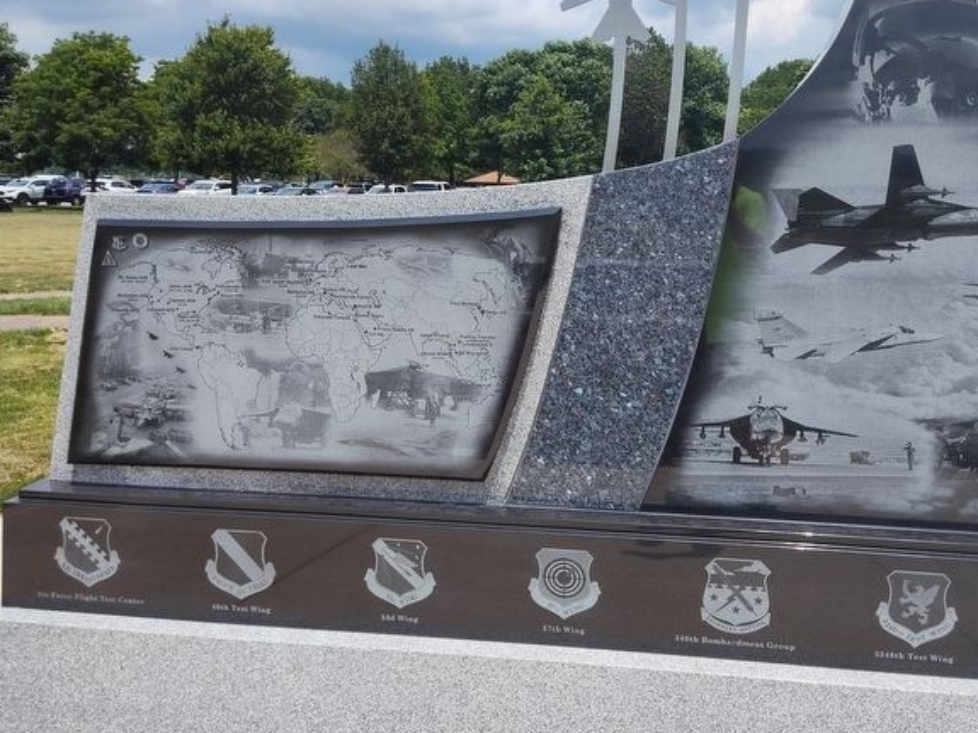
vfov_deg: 44.1
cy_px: 327
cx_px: 577
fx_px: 904
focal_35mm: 32
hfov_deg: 56.5
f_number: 1.8
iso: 100
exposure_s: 1/2723
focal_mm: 5.56
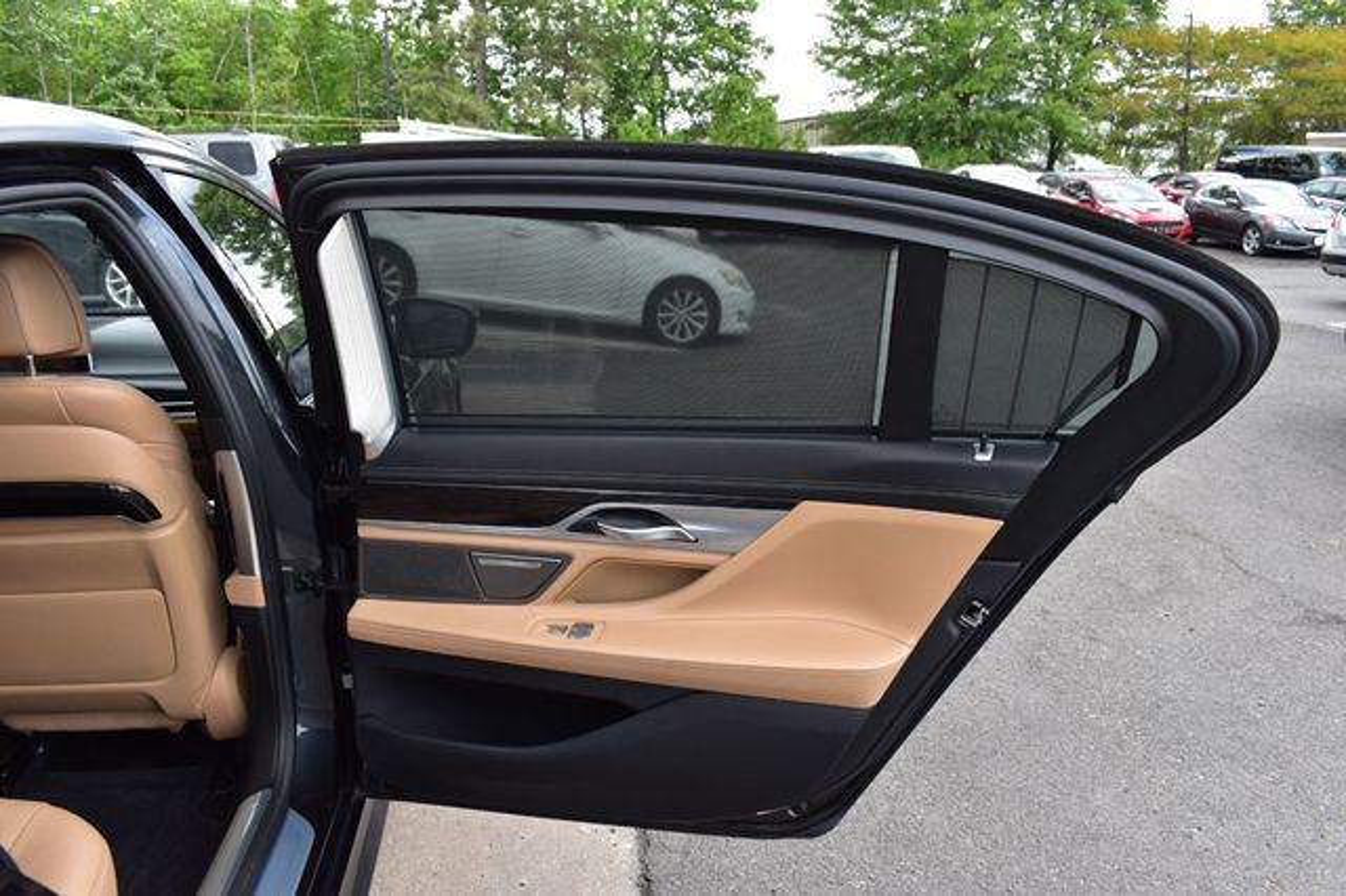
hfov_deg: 62.0
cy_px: 448
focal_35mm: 30
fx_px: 1121
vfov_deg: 43.6
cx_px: 673
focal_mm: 20
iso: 400
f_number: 9
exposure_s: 1/160
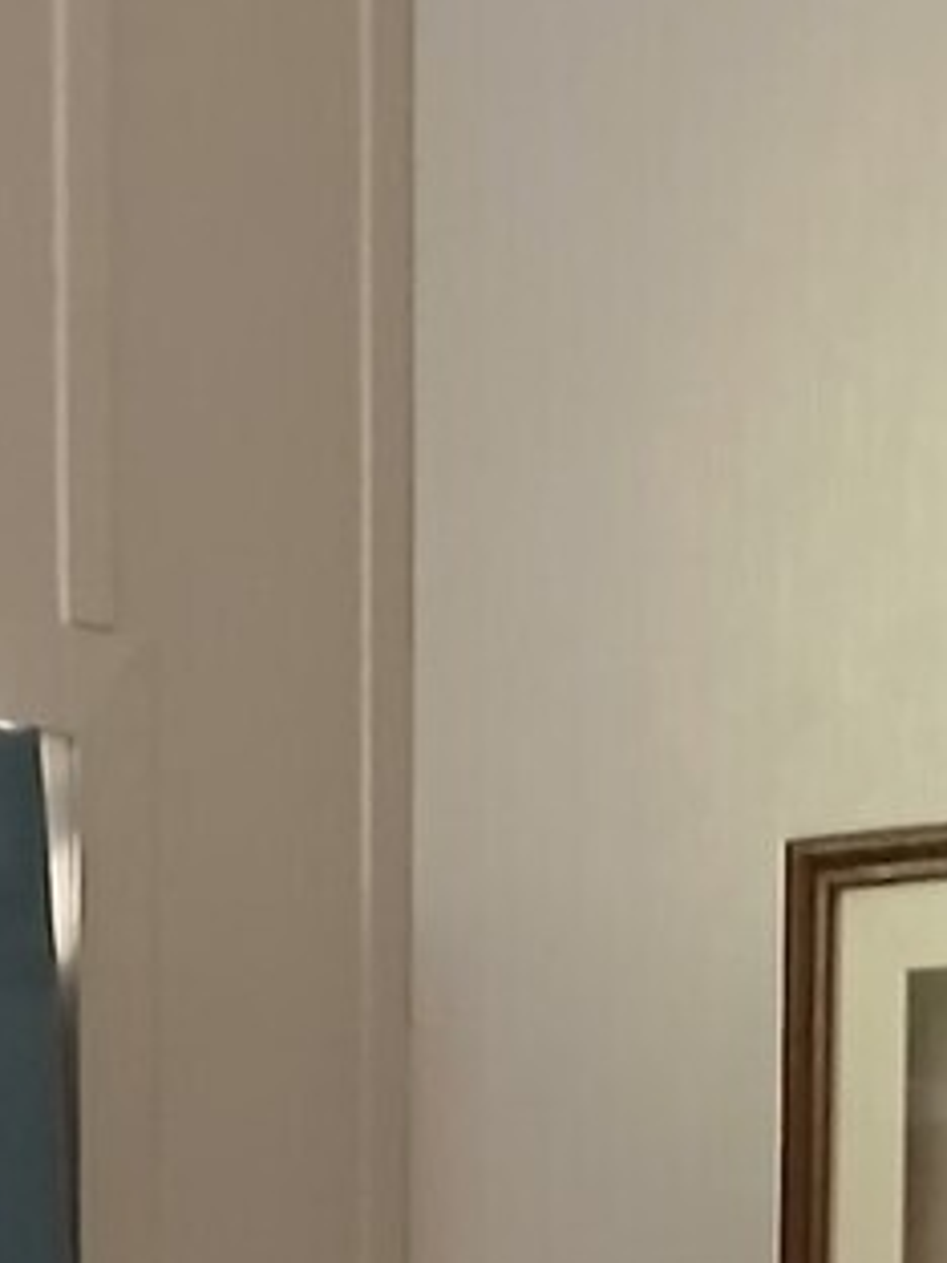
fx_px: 4377
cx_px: 389
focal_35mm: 120
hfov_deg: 12.3
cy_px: 2518
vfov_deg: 13.9
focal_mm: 3.98
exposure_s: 1/20
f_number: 1.8
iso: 500
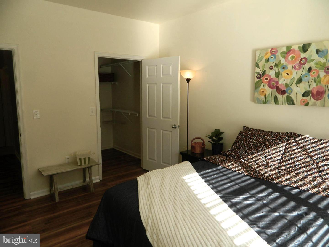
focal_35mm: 25
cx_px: 164
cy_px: 124
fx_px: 238
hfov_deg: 69.4
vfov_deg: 54.9
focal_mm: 4.5
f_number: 3.1
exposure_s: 1/125
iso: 80
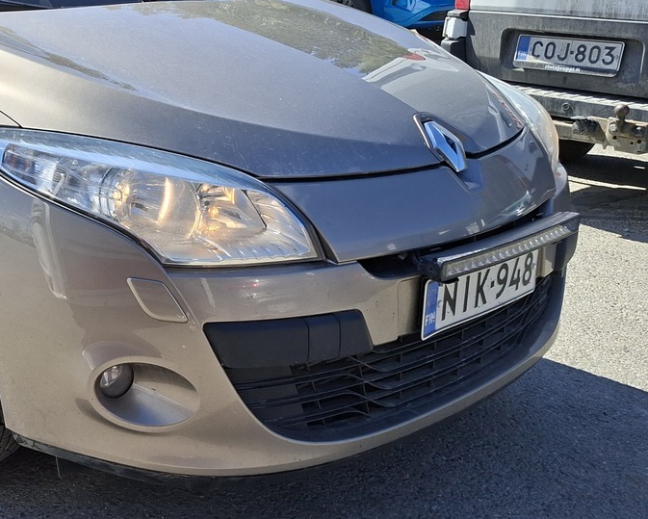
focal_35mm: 48
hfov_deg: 36.3
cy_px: 199
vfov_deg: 31.4
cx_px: 63
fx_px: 921
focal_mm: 5.54
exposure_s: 1/1513
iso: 50
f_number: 1.8
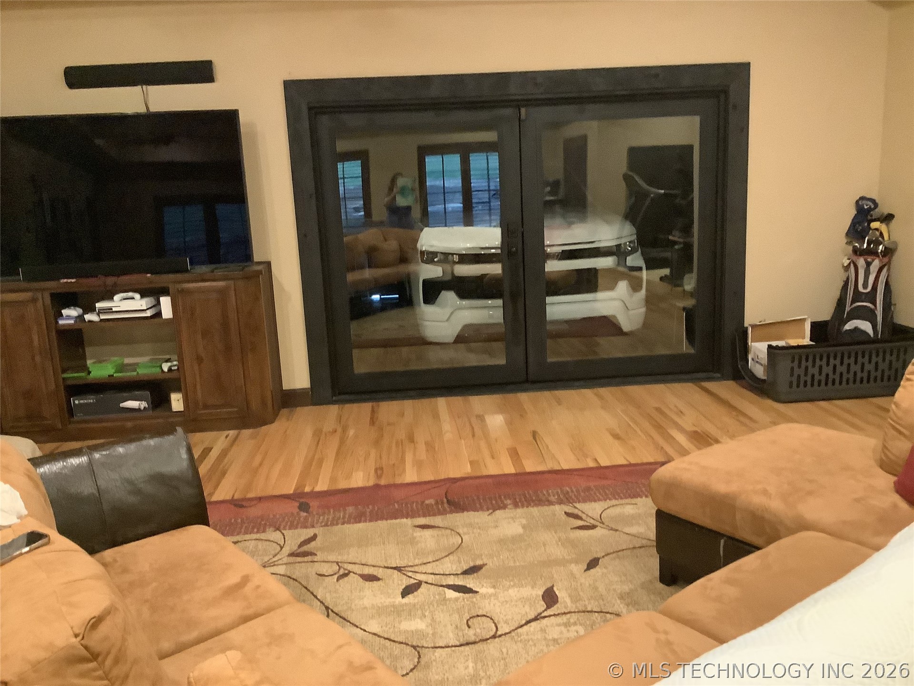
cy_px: 343
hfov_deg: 58.4
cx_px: 457
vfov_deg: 45.4
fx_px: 819
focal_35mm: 31
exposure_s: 1/30
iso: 640
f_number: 2.4
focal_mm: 3.3
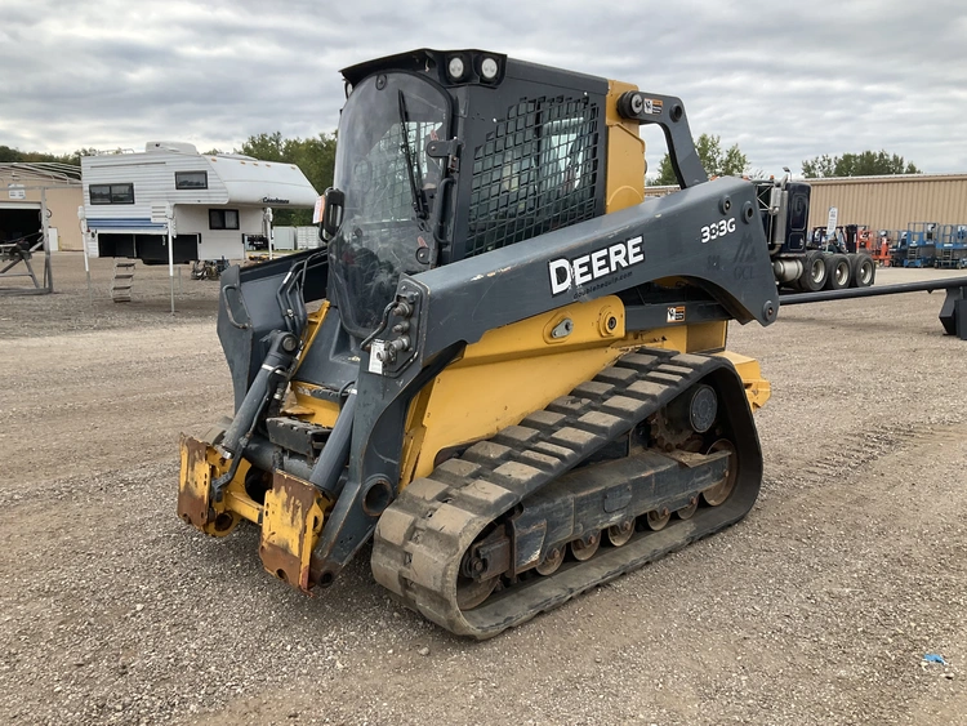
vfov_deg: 48.3
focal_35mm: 29
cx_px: 484
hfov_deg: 61.6
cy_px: 363
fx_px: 810
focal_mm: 3
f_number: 1.8
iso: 25
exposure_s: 1/397
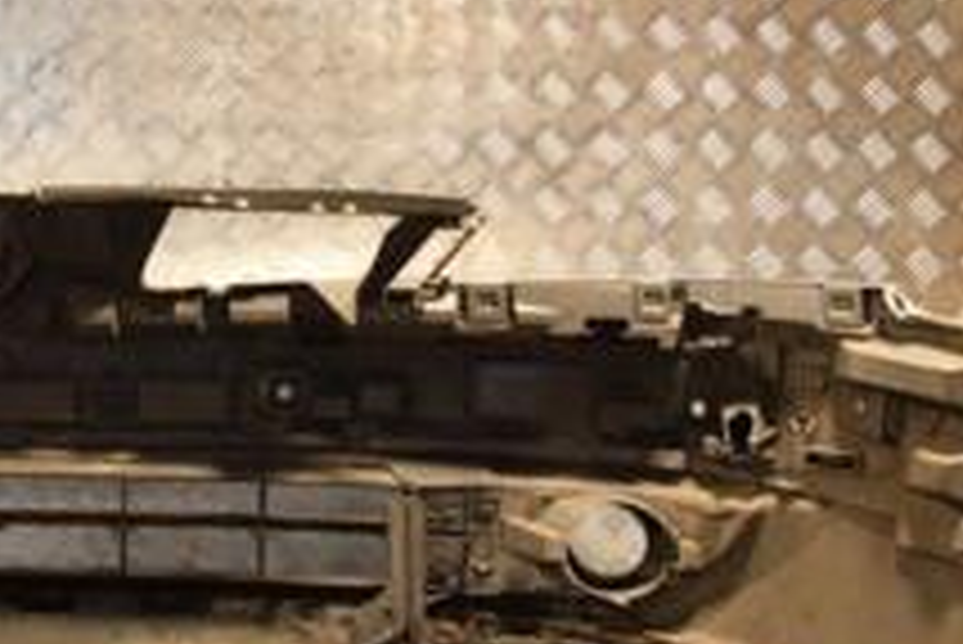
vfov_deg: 15.4
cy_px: 144
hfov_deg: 21.6
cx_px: -130
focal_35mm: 88
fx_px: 2366
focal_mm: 21
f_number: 5.6
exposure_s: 1/200
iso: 800
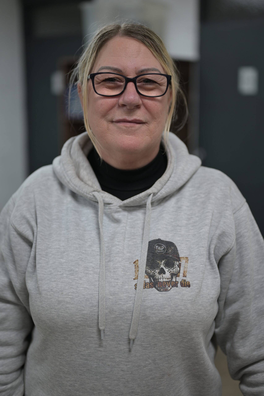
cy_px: 198
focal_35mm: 50
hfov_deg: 27.0
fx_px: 550
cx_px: 132
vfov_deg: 39.6
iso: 200
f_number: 1.8
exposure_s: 1/125
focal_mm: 50
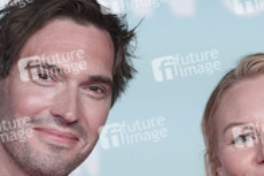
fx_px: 2279
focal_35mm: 311
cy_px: 167
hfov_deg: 6.6
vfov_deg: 4.4
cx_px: 151
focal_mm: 136
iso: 500
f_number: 3.5
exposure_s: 1/160
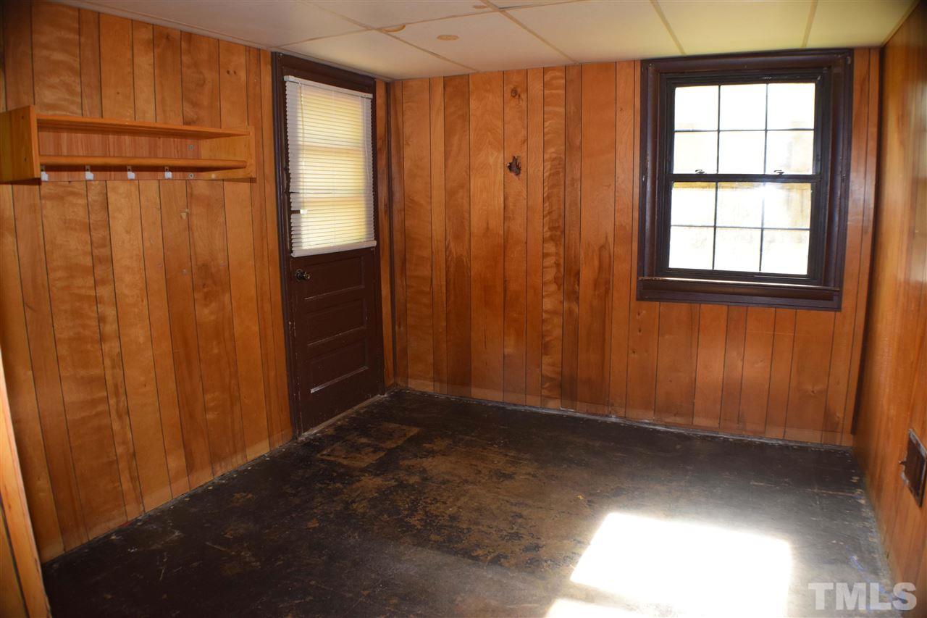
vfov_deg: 41.7
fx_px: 811
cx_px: 464
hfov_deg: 59.5
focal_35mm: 32
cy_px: 309
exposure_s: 1/100
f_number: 5
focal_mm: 21
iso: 800
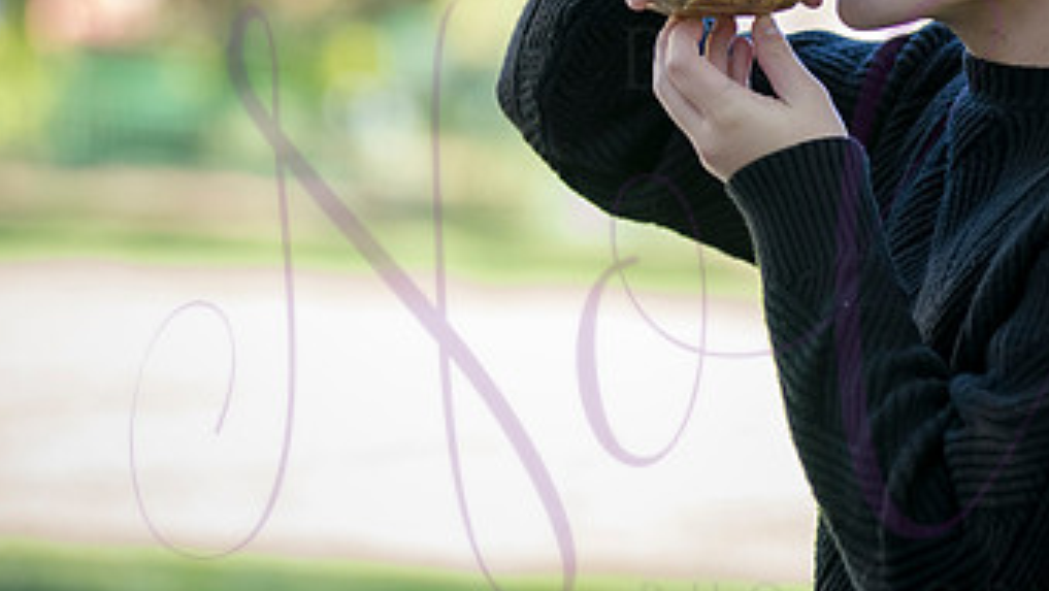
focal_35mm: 242
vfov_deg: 5.0
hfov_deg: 8.9
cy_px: 51
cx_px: 749
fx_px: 6734
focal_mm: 135
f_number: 3.5
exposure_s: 1/320
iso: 800
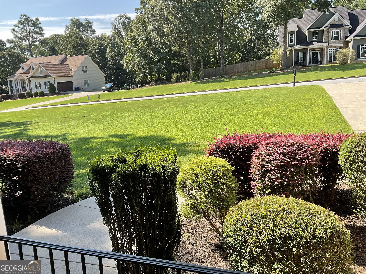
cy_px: 137
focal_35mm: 29
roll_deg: +3.3
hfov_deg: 61.7
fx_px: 307
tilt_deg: -13.1
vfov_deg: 48.2
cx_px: 183
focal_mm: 3
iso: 16
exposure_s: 1/683
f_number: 1.8
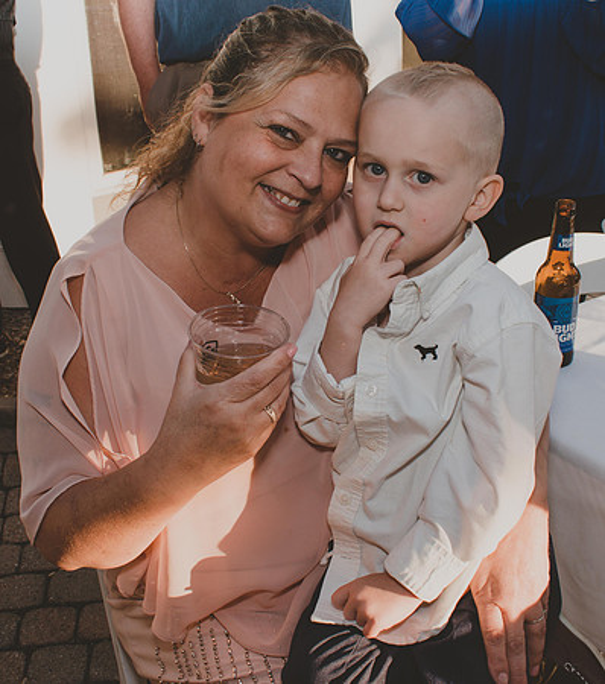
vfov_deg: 42.5
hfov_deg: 38.0
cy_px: 294
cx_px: 319
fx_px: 877
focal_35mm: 42
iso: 100
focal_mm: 18
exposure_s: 1/125
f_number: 5.6
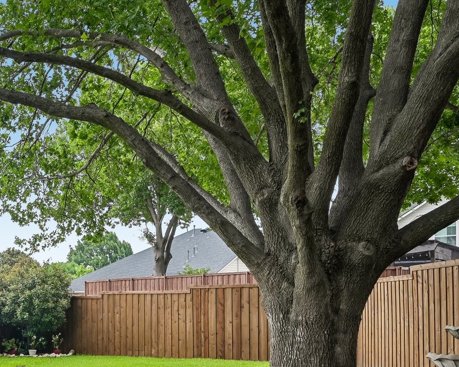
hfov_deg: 39.4
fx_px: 572
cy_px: 293
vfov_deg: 34.5
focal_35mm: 42
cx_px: 16
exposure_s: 1/80
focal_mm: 19.5
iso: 400
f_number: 8
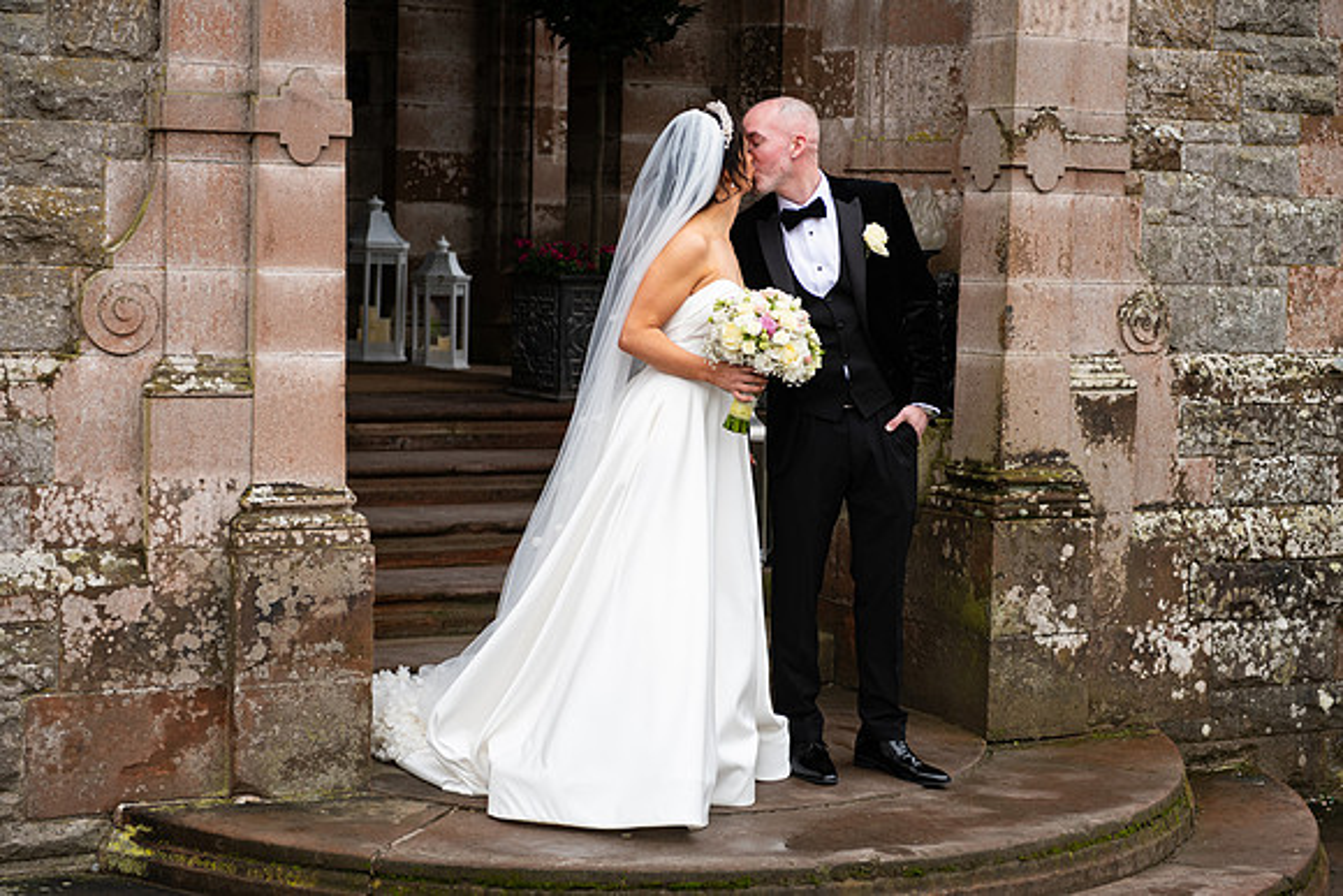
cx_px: 672
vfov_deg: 19.0
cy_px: 448
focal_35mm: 72
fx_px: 2670
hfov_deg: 28.2
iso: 200
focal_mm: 70
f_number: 3.5
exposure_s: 1/200
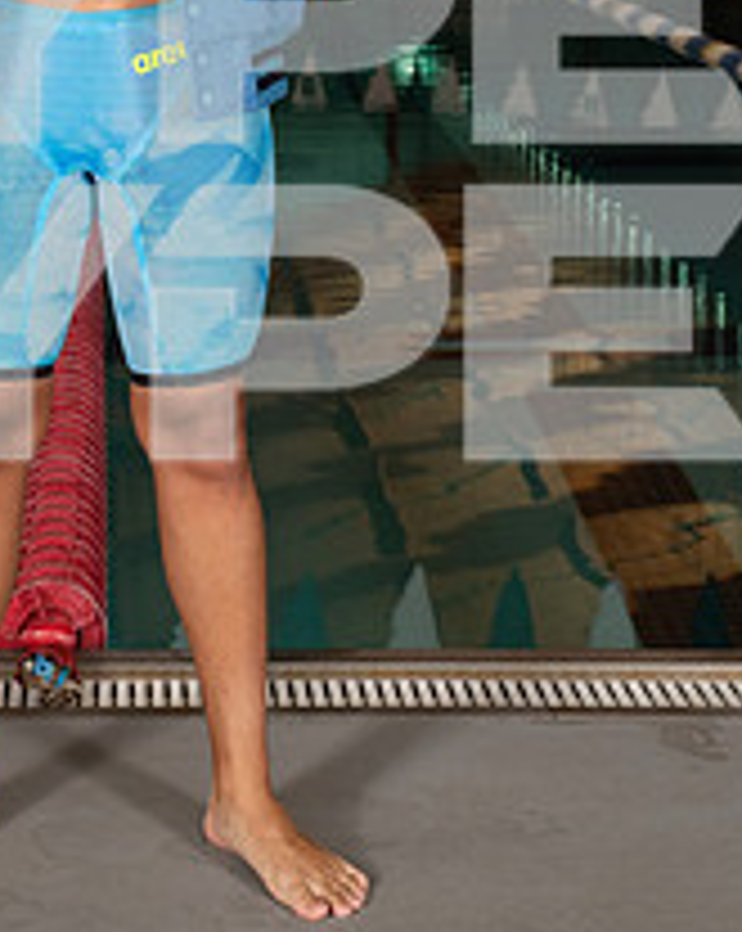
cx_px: 108
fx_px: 2586
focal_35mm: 94
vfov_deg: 19.8
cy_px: 9
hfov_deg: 16.2
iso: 800
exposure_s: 1/250
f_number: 7.1
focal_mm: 46
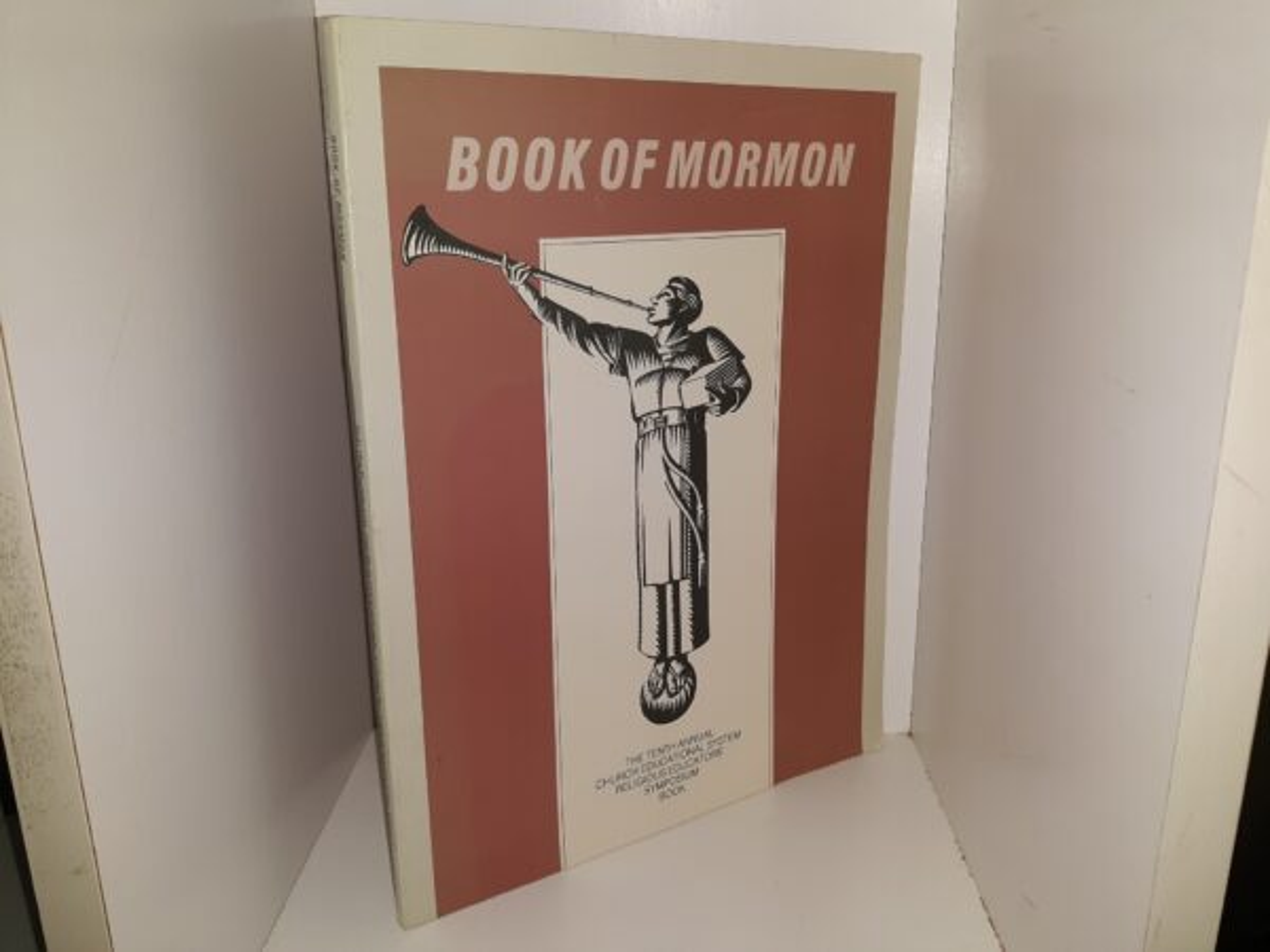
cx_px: 635
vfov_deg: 49.7
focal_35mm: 28
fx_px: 1027
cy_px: 476
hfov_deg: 63.4
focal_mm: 3.7
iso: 40
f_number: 1.7
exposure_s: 1/141
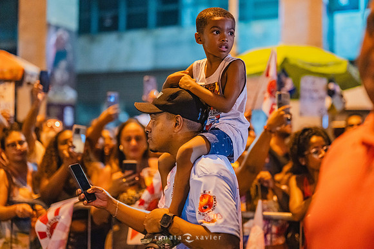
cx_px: 197
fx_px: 546
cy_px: 118
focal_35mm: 53
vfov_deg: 25.7
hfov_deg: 37.8
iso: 6400
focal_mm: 50
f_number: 1.2
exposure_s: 1/250
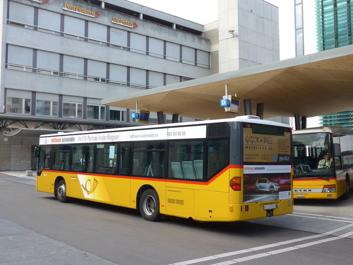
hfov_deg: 47.9
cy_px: 132
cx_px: 176
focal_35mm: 39
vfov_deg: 36.8
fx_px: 398
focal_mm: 8
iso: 80
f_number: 2.8
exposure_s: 1/400
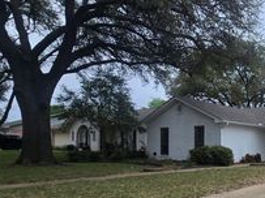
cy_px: 161
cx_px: 299
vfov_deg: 42.0
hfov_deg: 42.8
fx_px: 245
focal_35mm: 32
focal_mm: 2.2
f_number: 2.2
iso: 100
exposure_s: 1/60
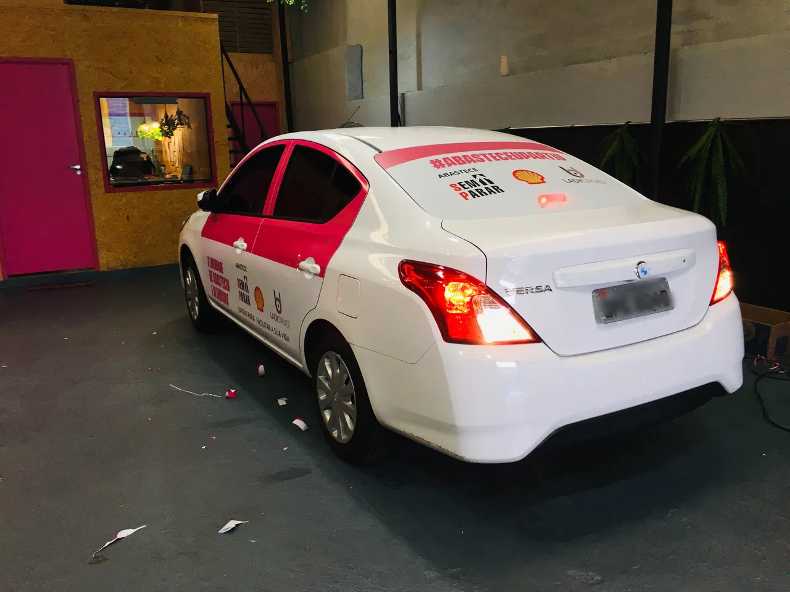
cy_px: 296
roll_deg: +1.3
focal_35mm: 29
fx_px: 662
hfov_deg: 61.7
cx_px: 395
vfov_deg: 48.2
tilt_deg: -11.4
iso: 25
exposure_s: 1/40
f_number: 2.2
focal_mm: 4.15
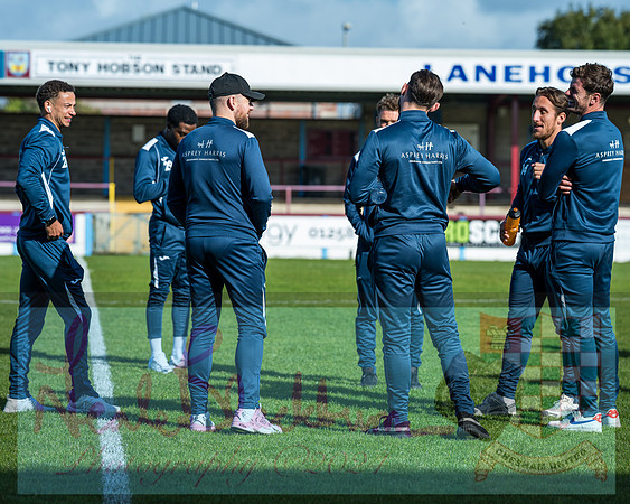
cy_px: 252
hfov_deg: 12.7
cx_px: 341
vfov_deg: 10.2
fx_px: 2834
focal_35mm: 152
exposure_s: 1/800
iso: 50
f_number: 4
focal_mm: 135
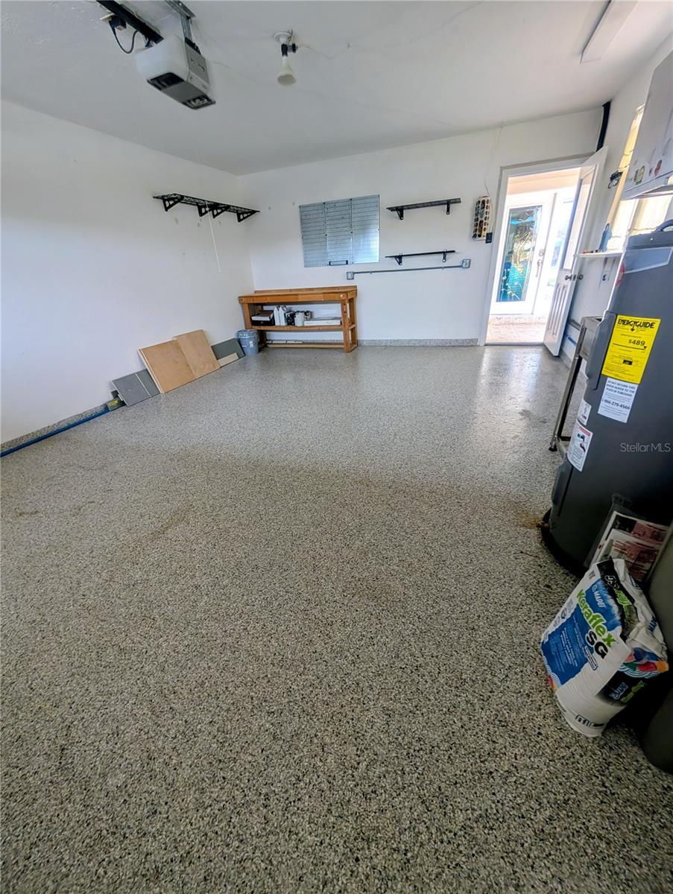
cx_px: 336
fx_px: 310
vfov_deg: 110.5
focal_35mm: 12
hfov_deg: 94.6
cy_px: 447
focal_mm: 2.02
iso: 96
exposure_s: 1/70.5
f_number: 1.7
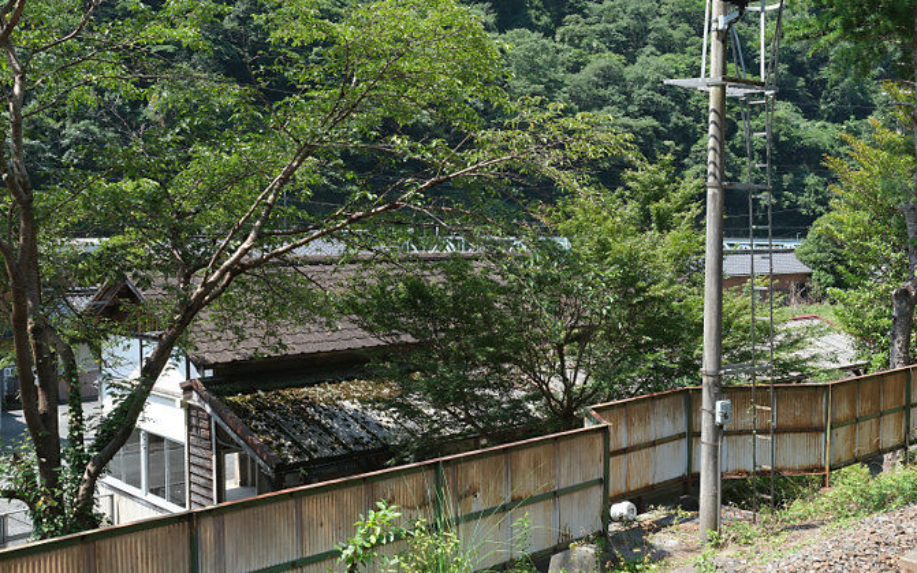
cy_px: 295
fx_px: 874
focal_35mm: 35
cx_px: 469
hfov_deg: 55.3
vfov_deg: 36.3
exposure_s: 1/60
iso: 125
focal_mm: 19.9
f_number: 9
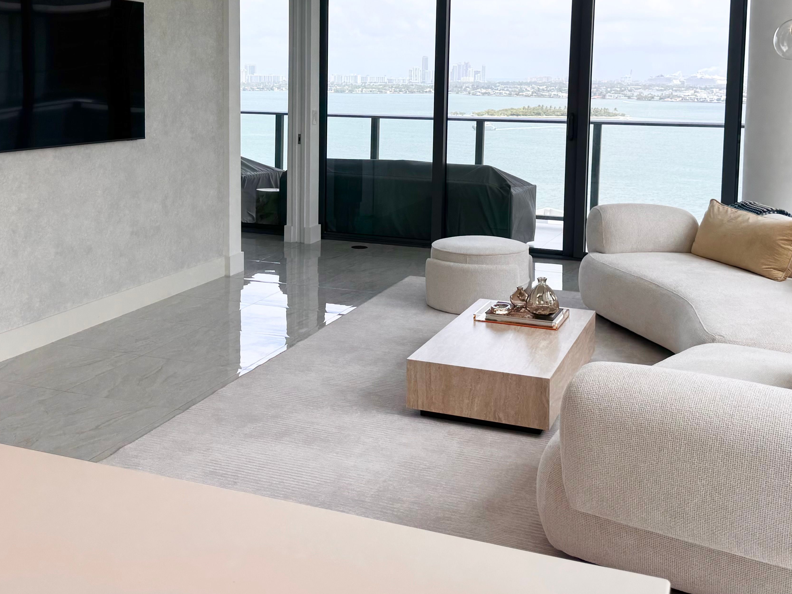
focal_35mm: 41
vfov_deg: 34.4
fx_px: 938
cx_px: 344
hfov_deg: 45.7
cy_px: 153
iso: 80
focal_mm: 6.76
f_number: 1.78
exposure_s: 1/2174
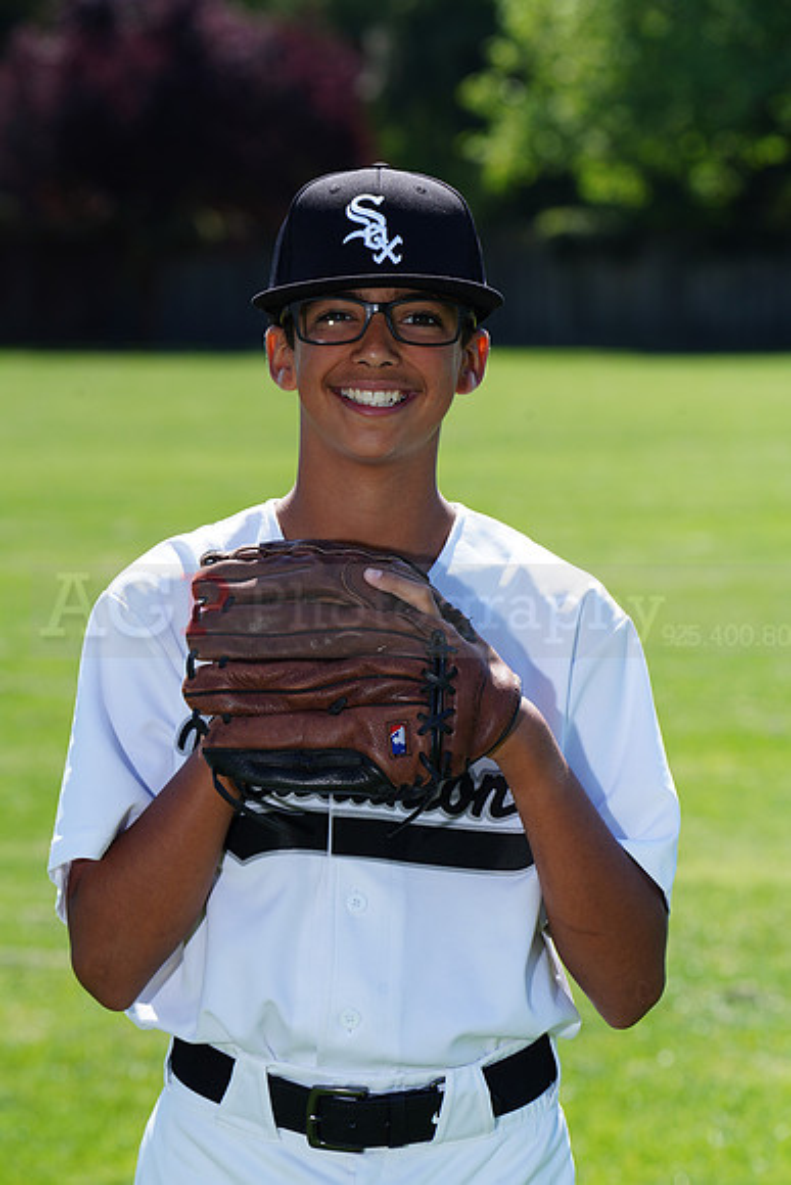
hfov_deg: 7.0
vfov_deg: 10.5
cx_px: 396
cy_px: 592
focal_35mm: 195
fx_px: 6423
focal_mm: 195
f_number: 9
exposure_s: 1/250
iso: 200
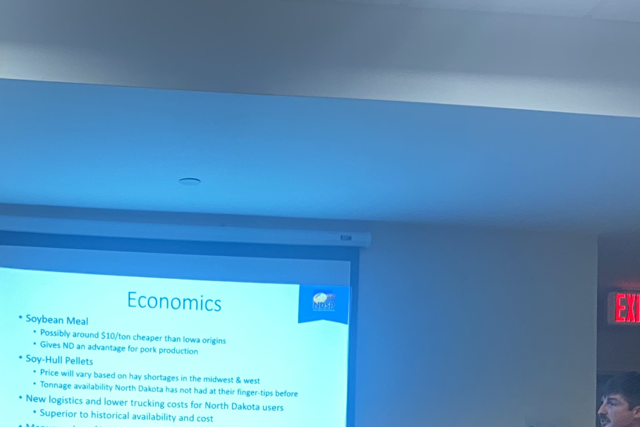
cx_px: 146
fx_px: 1120
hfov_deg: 31.2
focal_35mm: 63
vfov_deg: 20.4
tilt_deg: +0.3
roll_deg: -0.5
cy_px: 492
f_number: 1.8
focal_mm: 4.25
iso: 160
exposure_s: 1/60
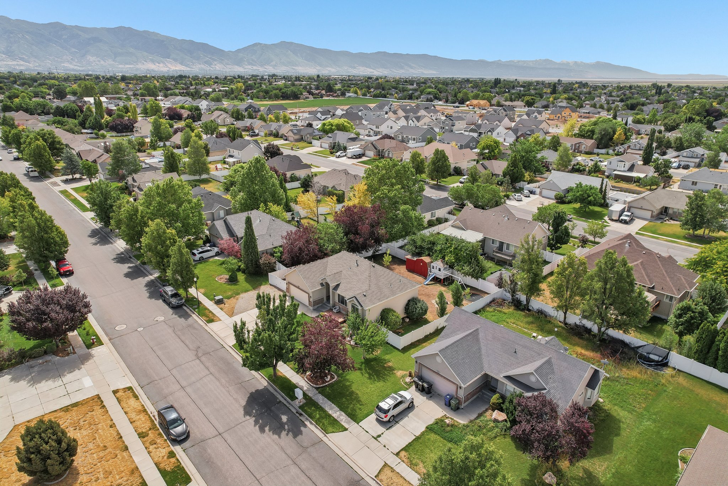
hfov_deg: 78.6
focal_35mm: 22
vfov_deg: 57.2
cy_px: 243
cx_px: 364
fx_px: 445
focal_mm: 8.4
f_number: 2.8
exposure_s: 1/60
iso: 110
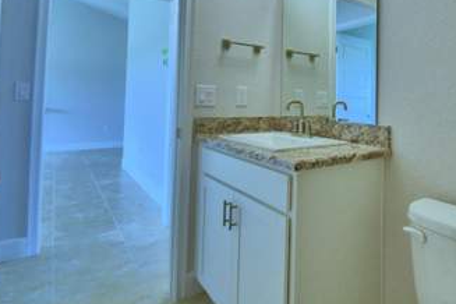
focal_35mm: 22
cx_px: 291
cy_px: 91
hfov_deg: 76.9
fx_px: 279
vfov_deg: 55.5
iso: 400
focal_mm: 10
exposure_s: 1/80
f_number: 4.5
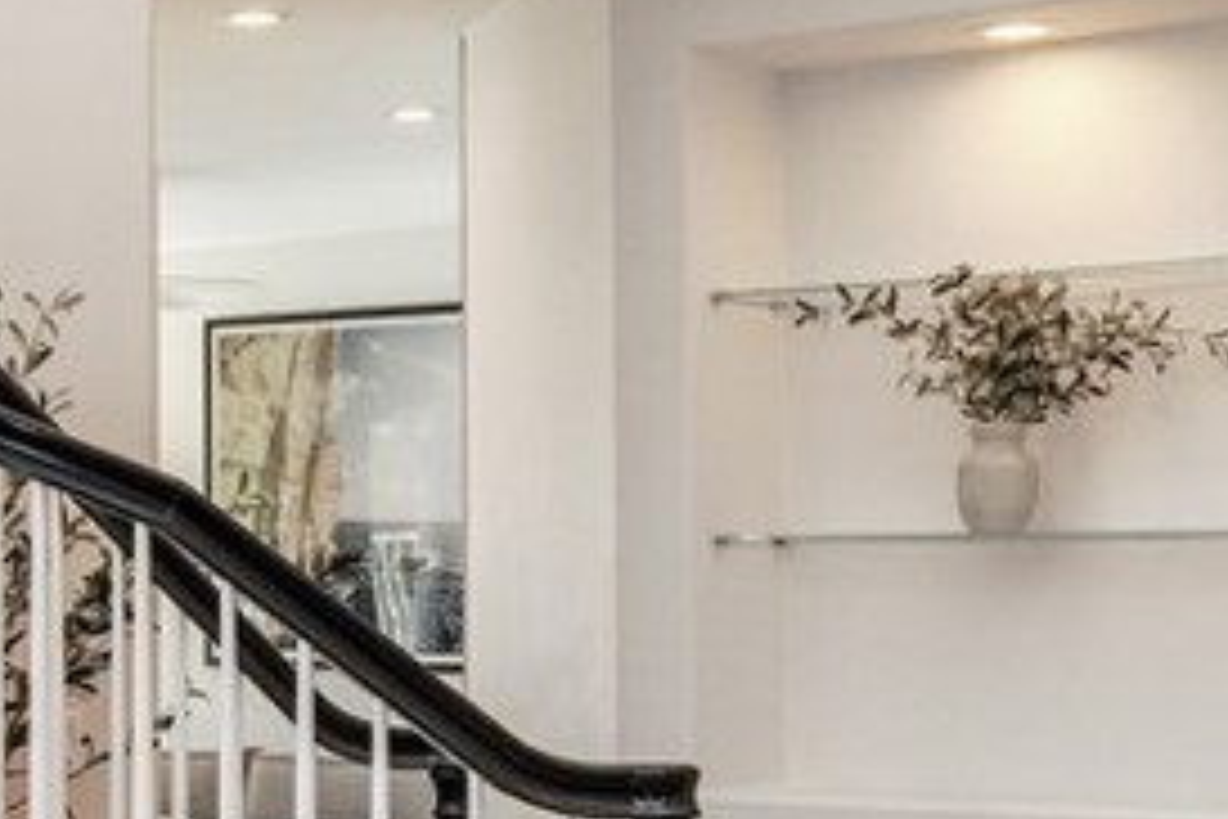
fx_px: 3070
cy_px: 538
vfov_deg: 15.2
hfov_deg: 20.6
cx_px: -382
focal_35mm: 90
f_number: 8
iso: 250
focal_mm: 16
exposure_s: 1/50
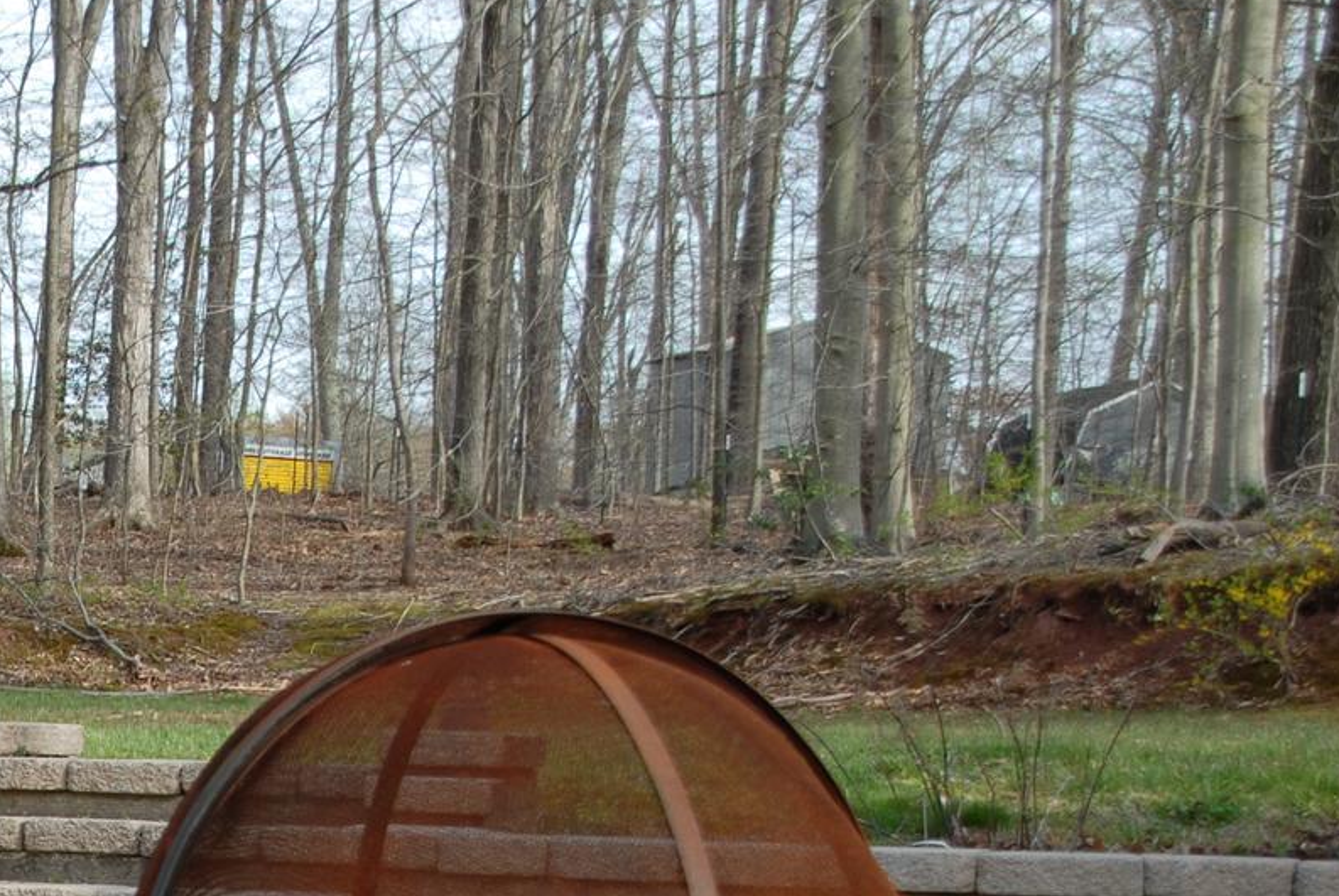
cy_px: 975
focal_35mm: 112
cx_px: -138
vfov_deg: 12.0
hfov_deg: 17.6
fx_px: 4182
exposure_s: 1/160
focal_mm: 29
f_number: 6.3
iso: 100
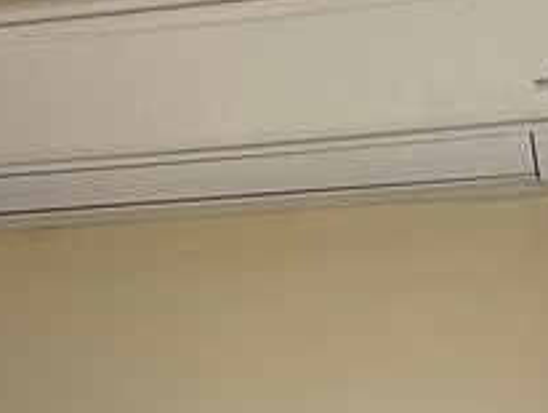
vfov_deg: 9.9
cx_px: 72
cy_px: 655
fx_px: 2282
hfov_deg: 13.6
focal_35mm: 144
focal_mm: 3
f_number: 1.8
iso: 64
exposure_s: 1/102
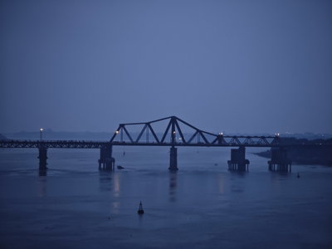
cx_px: 166
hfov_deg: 16.4
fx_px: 1151
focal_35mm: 120
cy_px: 124
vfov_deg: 12.3
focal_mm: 19.4
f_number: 3
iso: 1000
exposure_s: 1/60
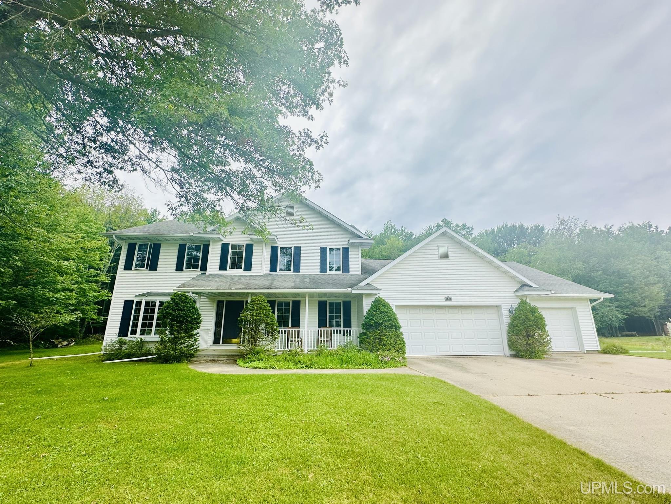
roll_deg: -1.3
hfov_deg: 102.1
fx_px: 271
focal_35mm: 14
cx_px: 336
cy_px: 252
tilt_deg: +14.2
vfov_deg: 85.7
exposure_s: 1/633
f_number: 2.2
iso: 40
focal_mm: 2.22
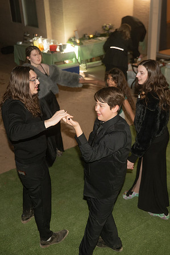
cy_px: 116
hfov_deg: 33.9
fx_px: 279
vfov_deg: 49.3
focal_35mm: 39
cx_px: 70
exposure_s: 1/100
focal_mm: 24
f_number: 3.2
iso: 1600
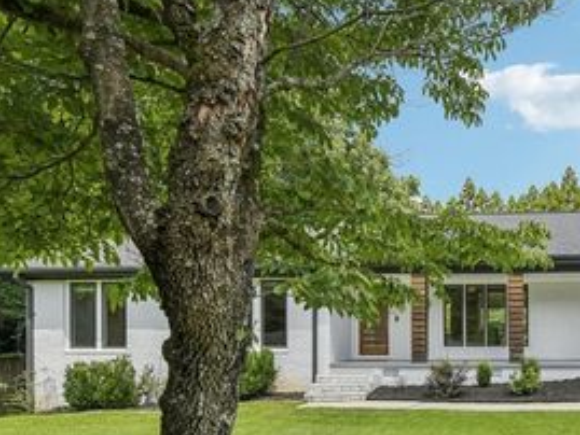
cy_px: 333
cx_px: 500
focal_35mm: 25
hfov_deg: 60.8
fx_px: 419
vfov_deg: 52.2
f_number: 8
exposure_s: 1/640
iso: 400
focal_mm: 14
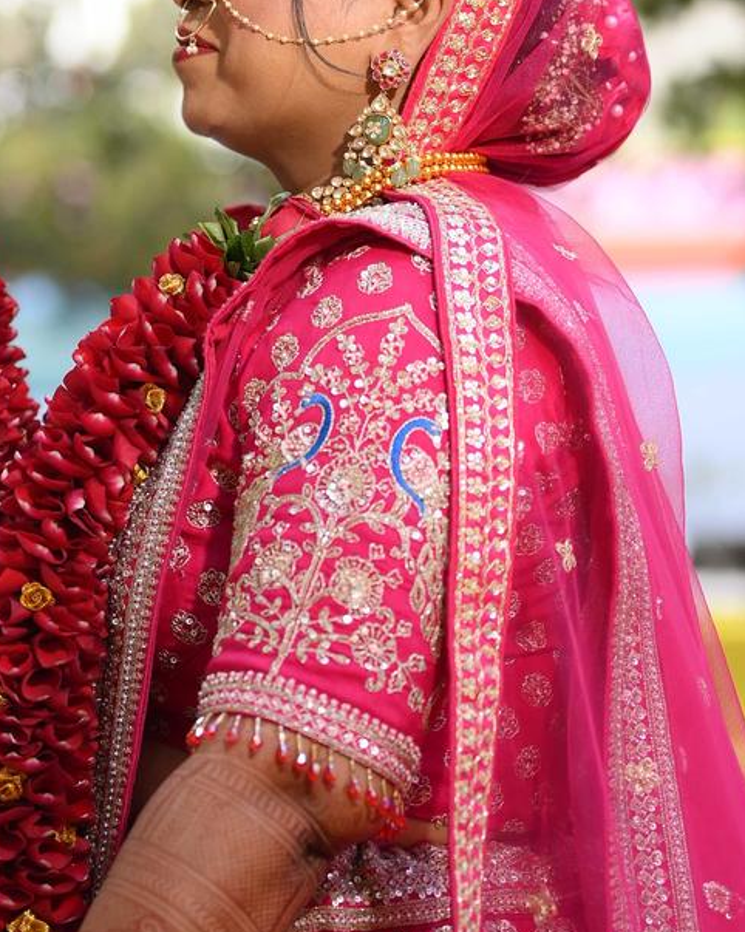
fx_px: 3861
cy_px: 218
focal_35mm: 140
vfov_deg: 13.7
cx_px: 70
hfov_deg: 11.0
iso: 125
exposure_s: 1/400
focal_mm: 50
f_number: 1.8
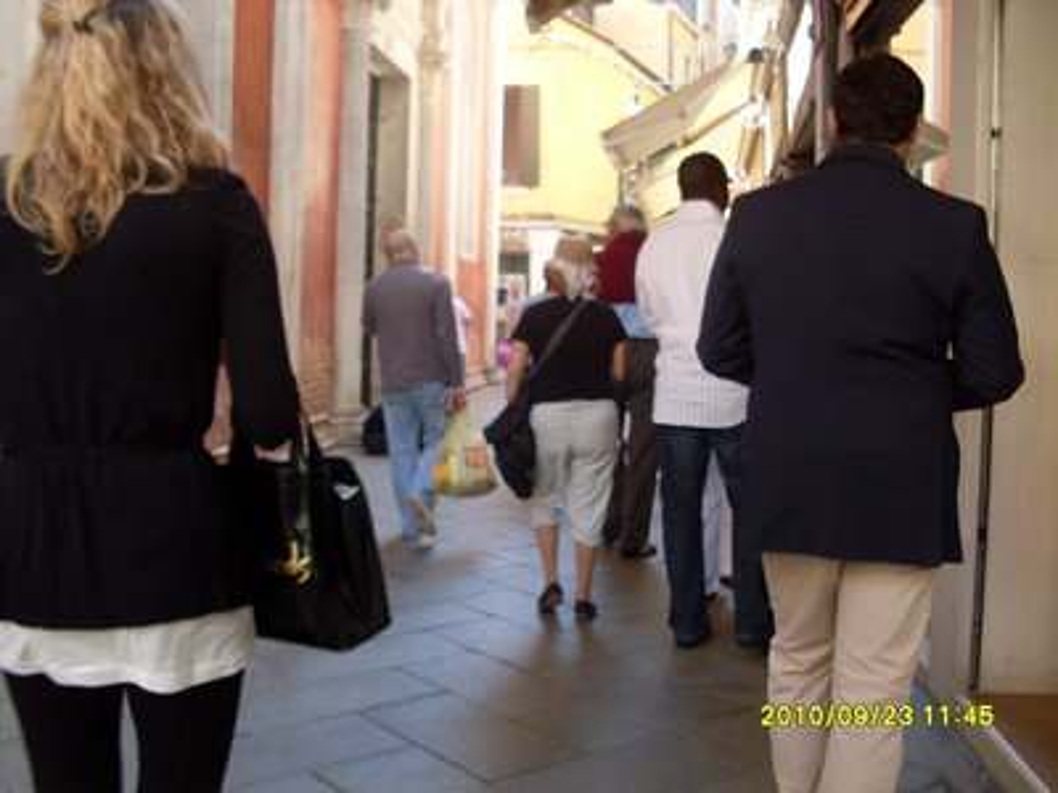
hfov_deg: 49.0
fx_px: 1161
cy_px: 396
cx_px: 529
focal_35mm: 38
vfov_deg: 37.7
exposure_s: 1/90
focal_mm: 6.3
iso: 80
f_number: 2.8
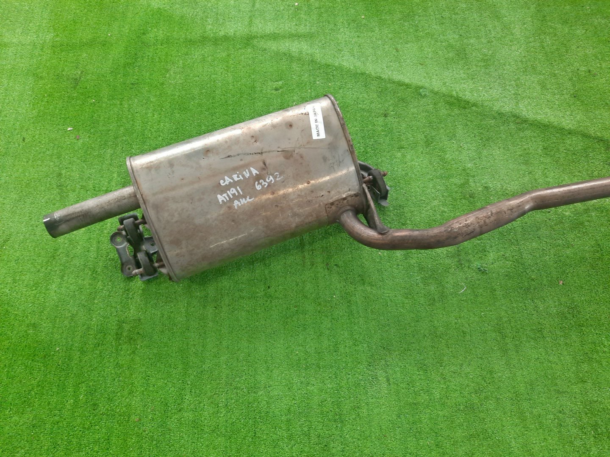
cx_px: 305
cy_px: 228
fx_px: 441
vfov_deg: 54.9
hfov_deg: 69.4
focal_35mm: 25
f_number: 2
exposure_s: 1/50
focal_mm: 4.6
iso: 201
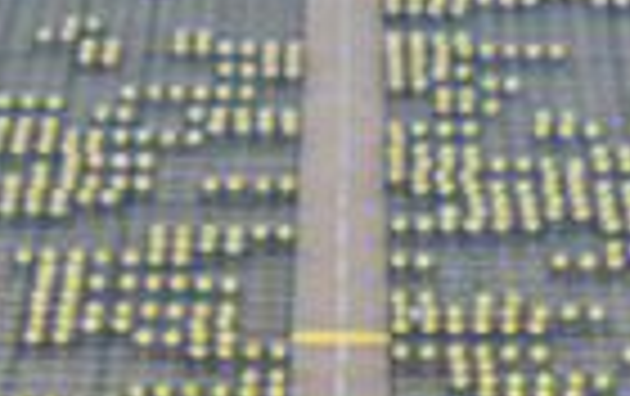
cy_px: 914
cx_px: 452
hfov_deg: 8.0
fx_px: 4488
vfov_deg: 4.9
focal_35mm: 261
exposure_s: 1/500
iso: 400
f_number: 5.6
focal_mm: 80
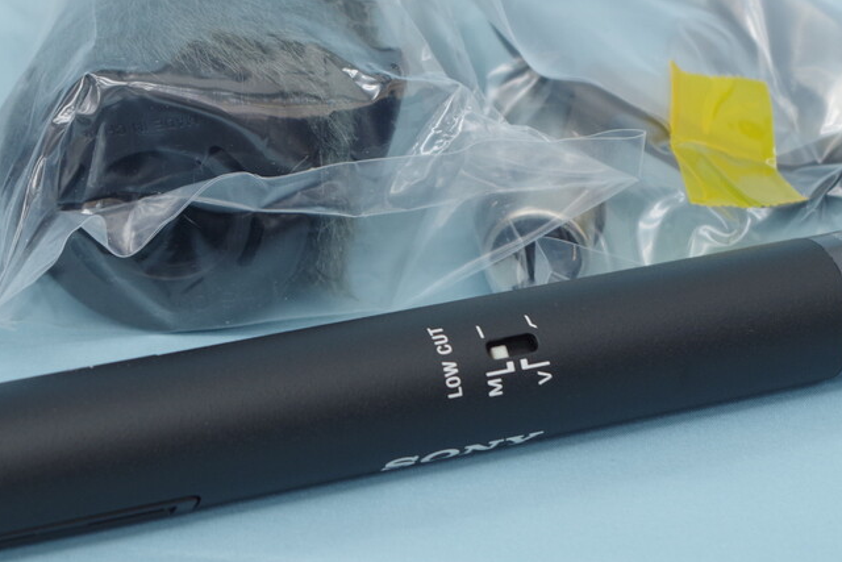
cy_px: 155
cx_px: 191
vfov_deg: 11.3
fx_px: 2829
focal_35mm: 121
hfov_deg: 16.8
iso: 400
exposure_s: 1/15
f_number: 7.1
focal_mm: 43
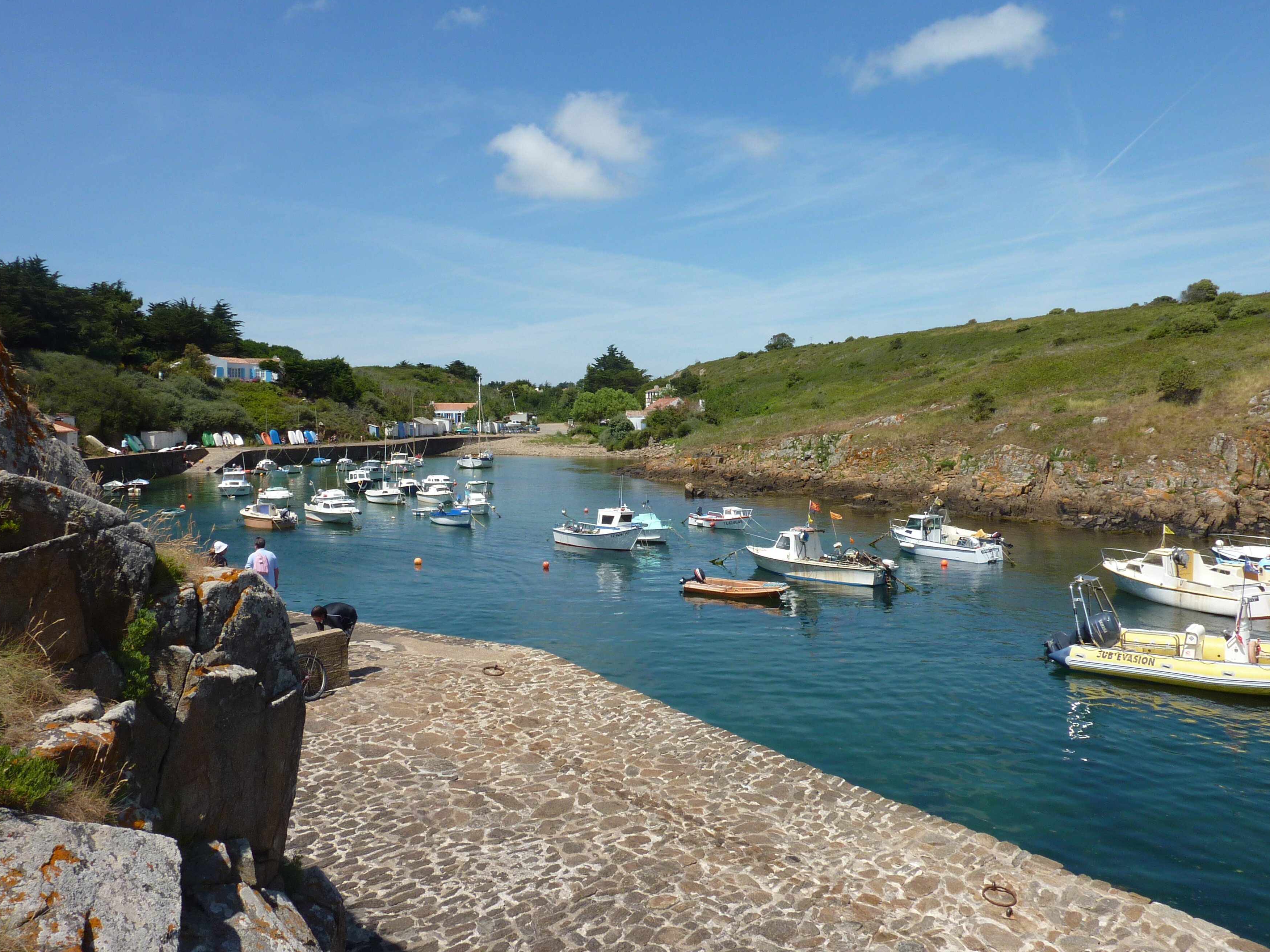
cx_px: 621
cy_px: 469
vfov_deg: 53.1
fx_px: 954
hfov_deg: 67.3
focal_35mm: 26
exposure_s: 1/500
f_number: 5.6
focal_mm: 4.1
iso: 100
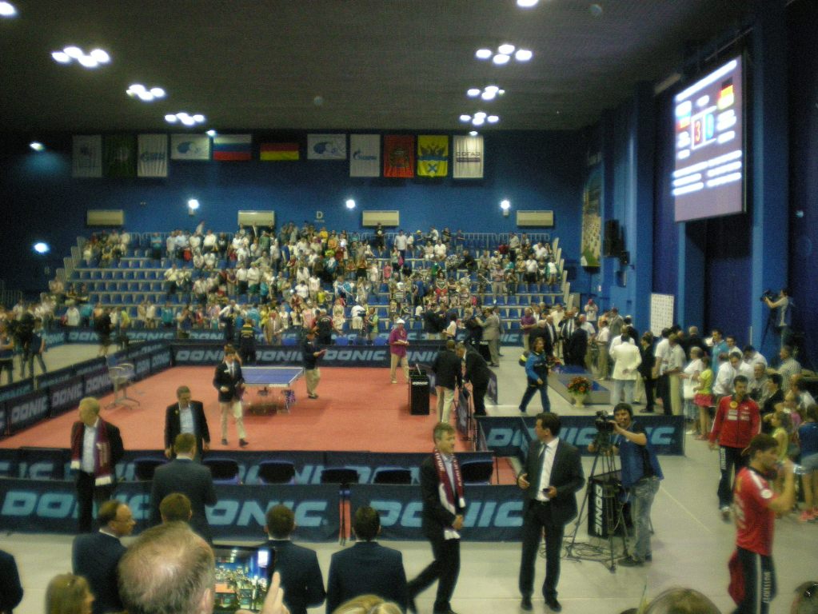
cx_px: 409
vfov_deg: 37.7
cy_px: 307
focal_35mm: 38
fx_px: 898
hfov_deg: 49.0
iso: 461
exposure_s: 1/60
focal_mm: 6.3
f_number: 3.1
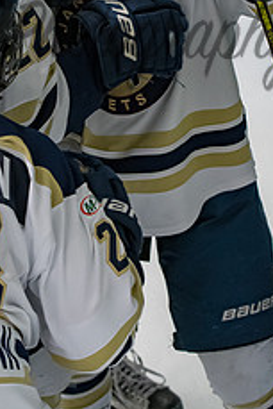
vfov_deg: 9.9
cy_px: 45
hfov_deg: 6.7
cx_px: 62
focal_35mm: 206
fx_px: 2340
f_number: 3.5
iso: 2500
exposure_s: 1/800
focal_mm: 70
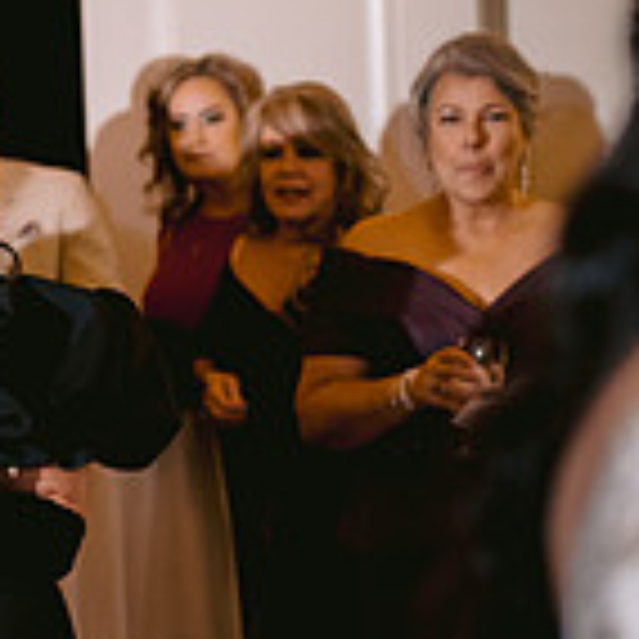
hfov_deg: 7.9
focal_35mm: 221
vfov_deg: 7.9
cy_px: 497
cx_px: 464
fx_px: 4616
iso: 800
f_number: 2
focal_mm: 50
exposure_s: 1/125
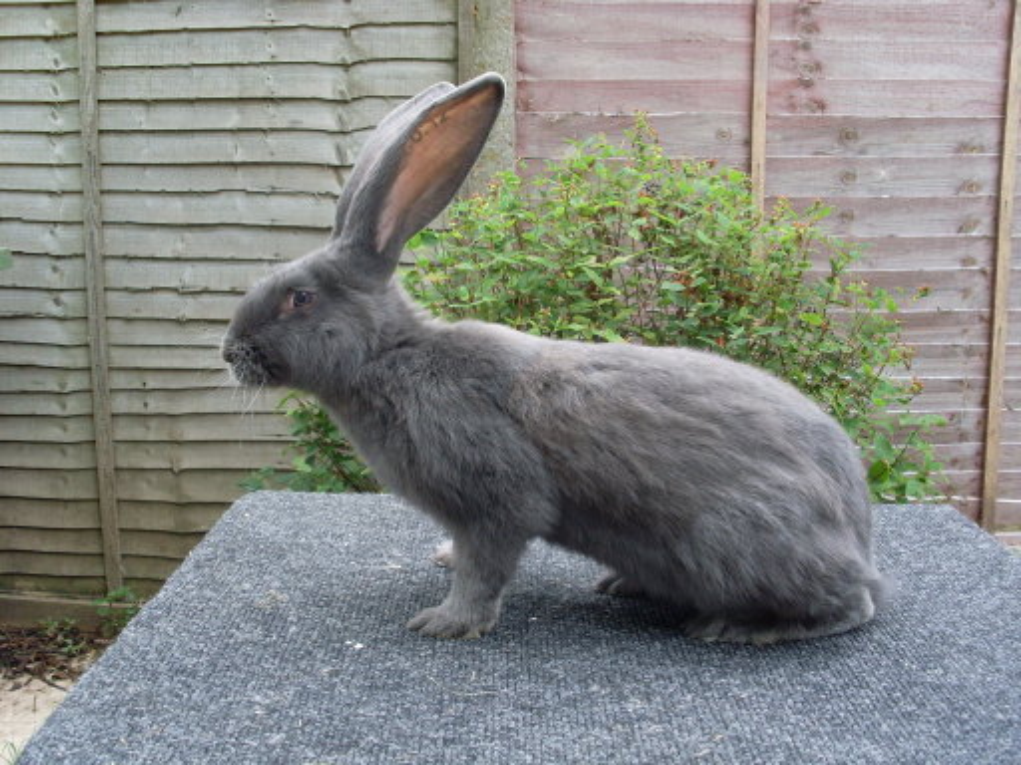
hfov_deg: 49.0
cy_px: 382
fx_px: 1121
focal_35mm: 38
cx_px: 510
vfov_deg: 37.7
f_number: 3
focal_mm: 6.3
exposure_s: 1/90
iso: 100
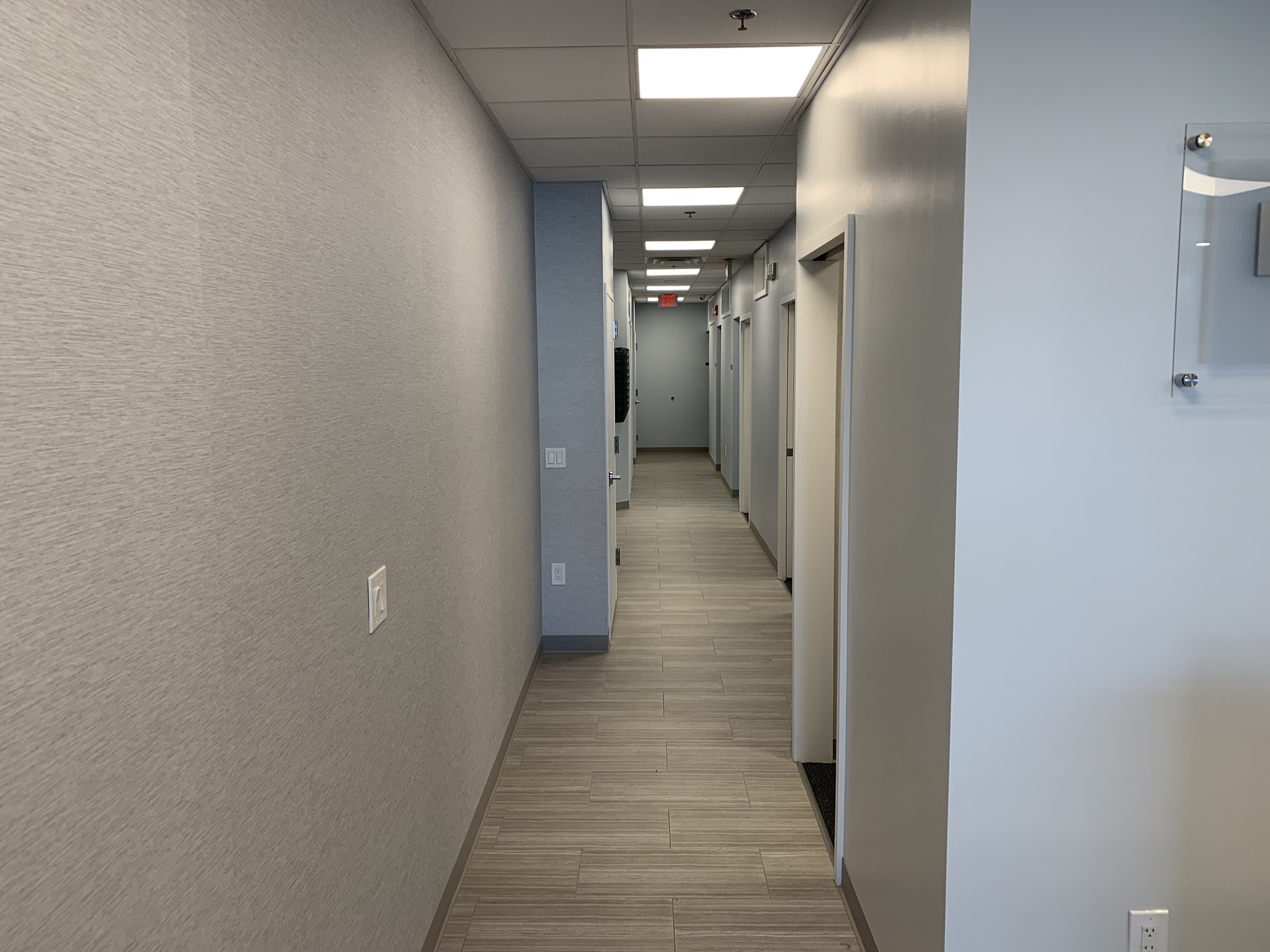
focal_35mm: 26
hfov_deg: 67.3
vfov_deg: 53.1
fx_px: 954
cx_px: 635
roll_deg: -1.0
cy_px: 476
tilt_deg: -6.1
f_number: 1.8
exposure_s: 1/120
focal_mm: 4.25
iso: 50
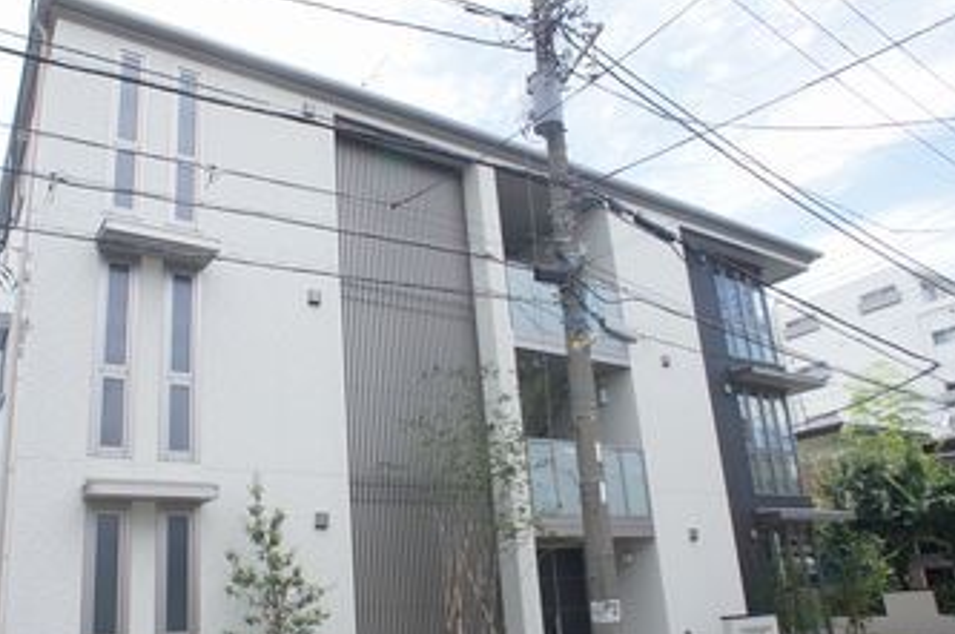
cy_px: 410
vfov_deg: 36.5
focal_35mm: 36
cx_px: 367
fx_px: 954
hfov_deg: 52.7
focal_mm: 16
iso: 200
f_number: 5
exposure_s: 1/500
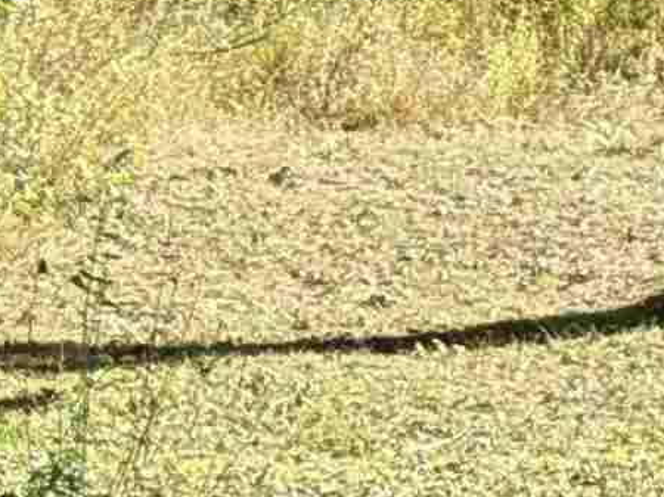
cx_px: 1834
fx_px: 6288
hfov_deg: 5.7
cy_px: -824
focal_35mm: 328
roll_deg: -1.6
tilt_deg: -6.7
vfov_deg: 4.4
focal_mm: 6.76
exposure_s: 1/987
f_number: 1.78
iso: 64
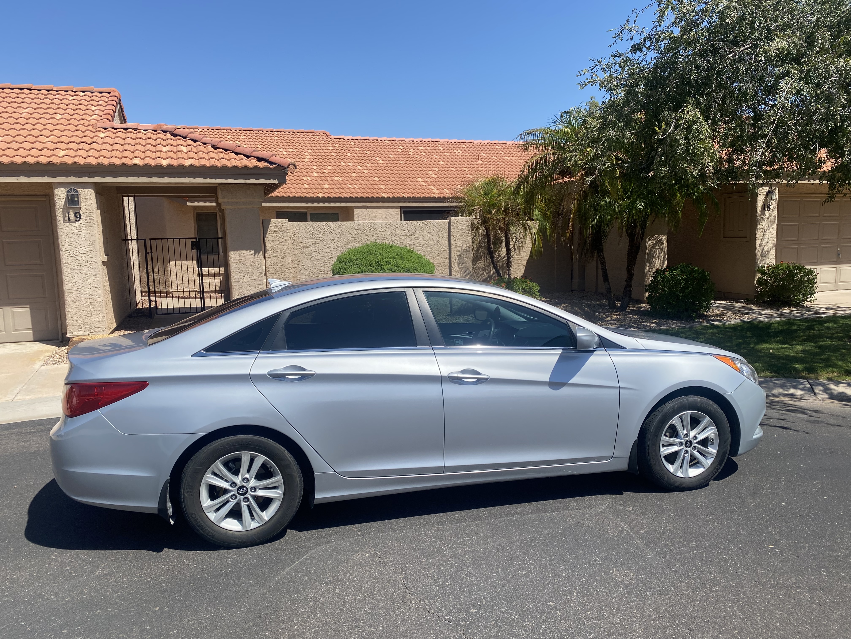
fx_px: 639
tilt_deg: -6.6
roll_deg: +1.5
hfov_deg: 67.3
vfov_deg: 53.1
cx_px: 426
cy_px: 320
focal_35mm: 26
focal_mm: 4.25
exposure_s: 1/3497
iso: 32
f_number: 1.8
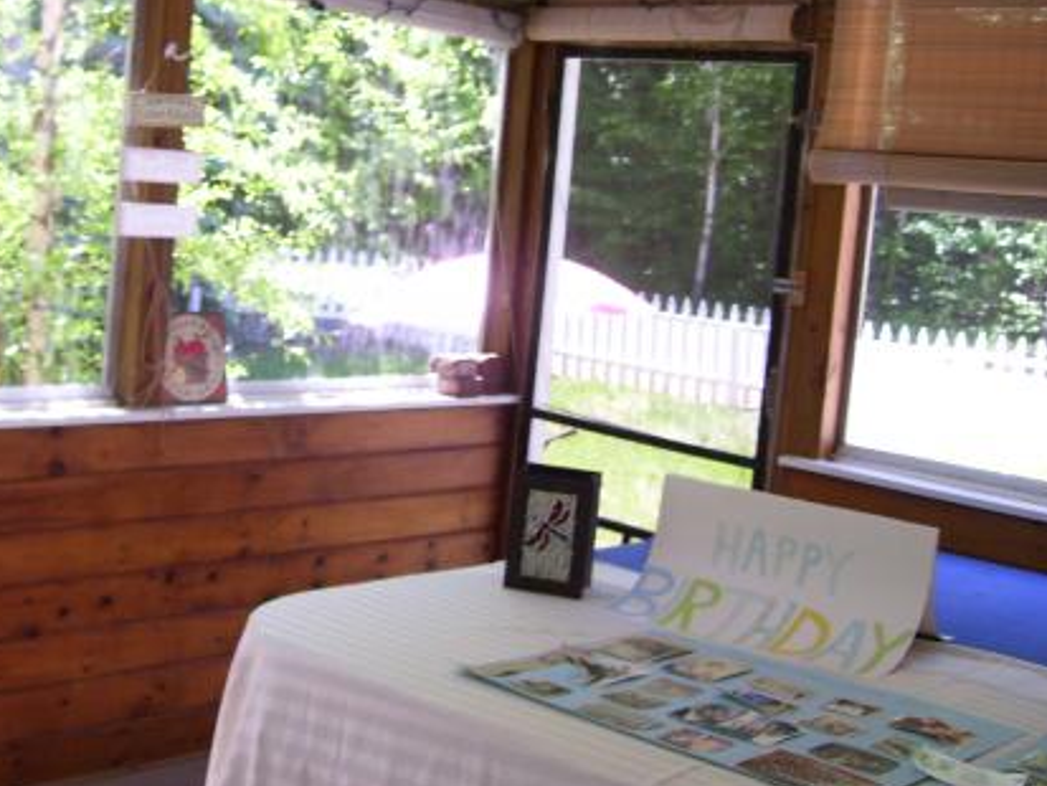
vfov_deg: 27.9
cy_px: 256
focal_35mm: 52
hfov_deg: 36.4
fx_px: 1573
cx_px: 352
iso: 80
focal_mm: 6
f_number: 2.7
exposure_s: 1/60
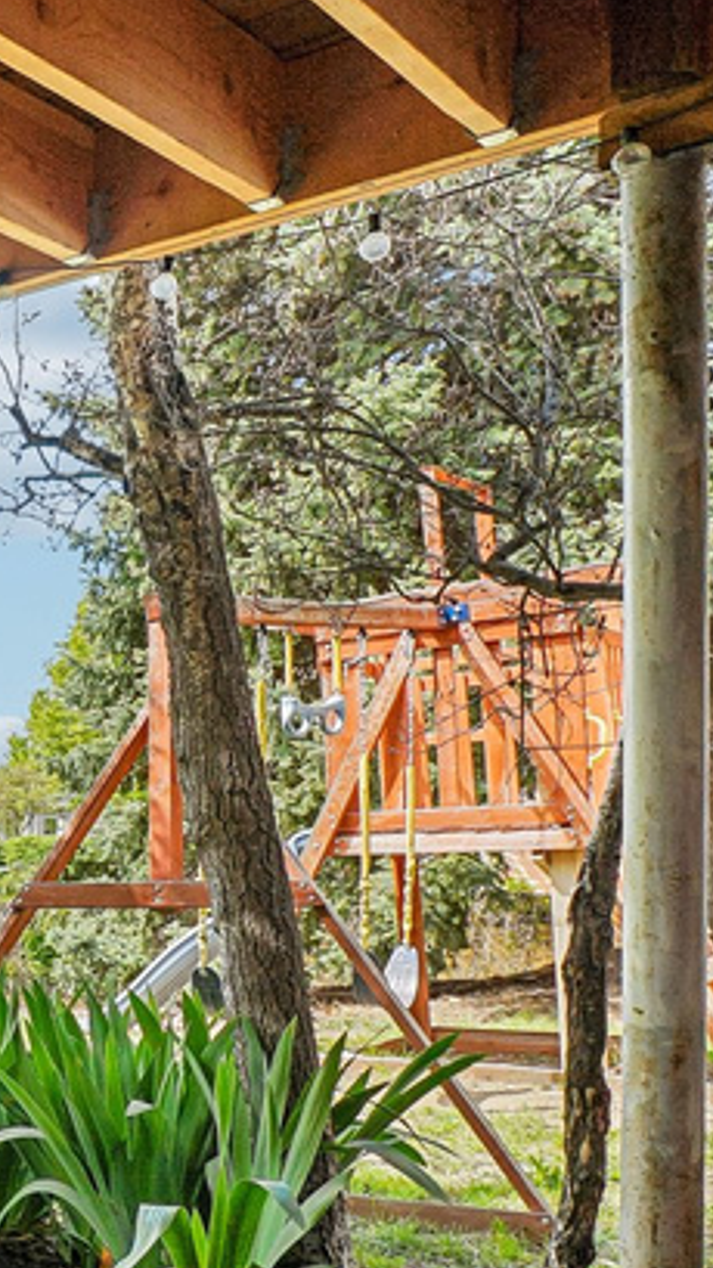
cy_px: 786
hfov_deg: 18.8
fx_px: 1412
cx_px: -691
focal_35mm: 42
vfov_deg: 47.9
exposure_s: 1/100
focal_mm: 16
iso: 100
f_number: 8
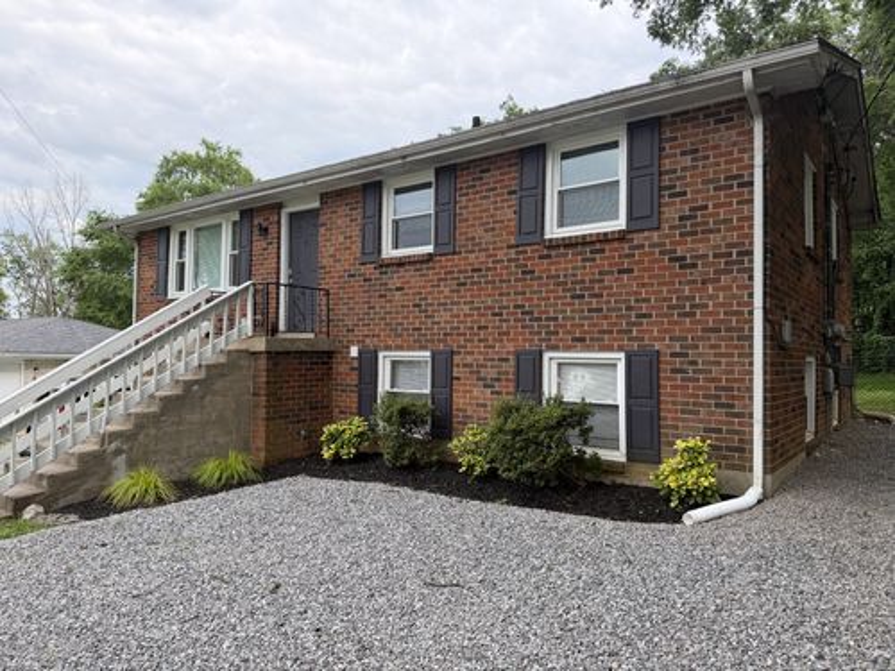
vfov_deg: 56.8
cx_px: 448
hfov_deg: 71.6
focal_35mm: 24
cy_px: 336
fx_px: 621
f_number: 1.78
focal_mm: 6.76
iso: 100
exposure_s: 1/1032
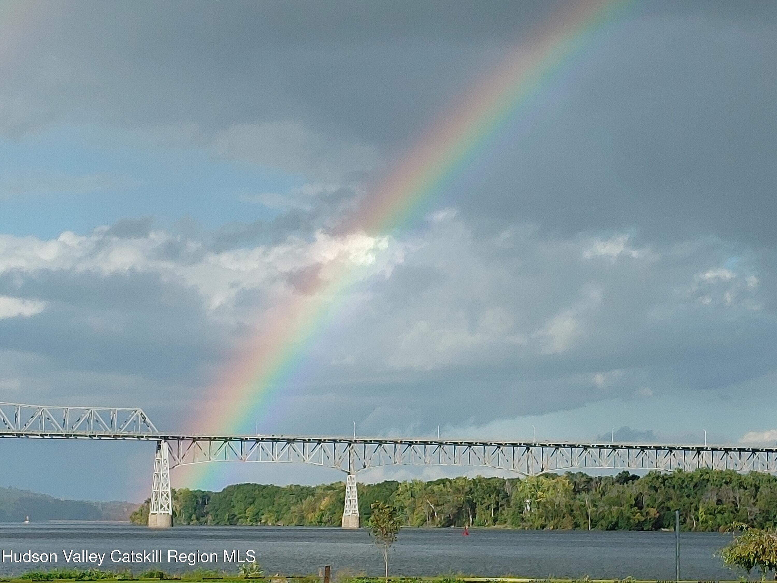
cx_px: 388
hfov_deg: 18.5
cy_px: 292
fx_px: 2379
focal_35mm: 106
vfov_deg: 14.0
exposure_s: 1/885
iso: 50
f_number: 1.8
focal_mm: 4.81
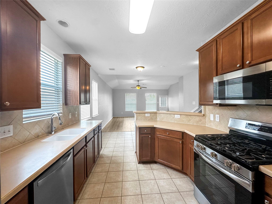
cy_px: 102
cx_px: 136
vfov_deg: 85.7
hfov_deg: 102.1
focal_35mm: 14
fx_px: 110
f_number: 2.2
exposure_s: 1/120
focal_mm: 2.22
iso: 160
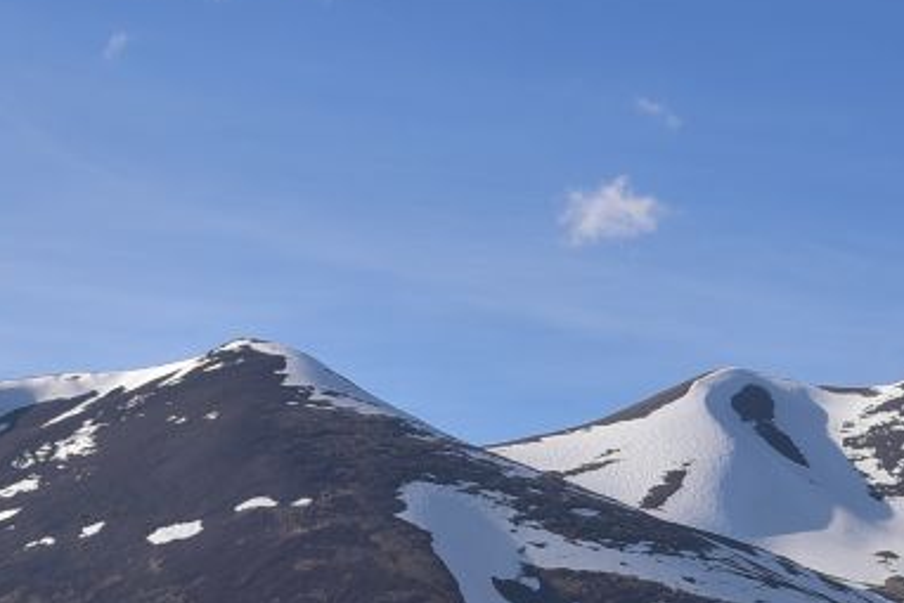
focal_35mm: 109
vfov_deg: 12.1
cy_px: 838
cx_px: 909
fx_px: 2738
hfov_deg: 18.3
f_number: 16
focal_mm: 32
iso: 160
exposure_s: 1/125
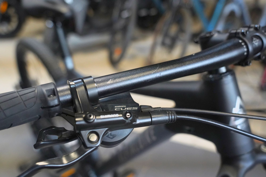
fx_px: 266
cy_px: 88
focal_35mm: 36
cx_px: 133
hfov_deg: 53.1
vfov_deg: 36.9
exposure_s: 1/200
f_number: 5
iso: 6400
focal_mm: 36
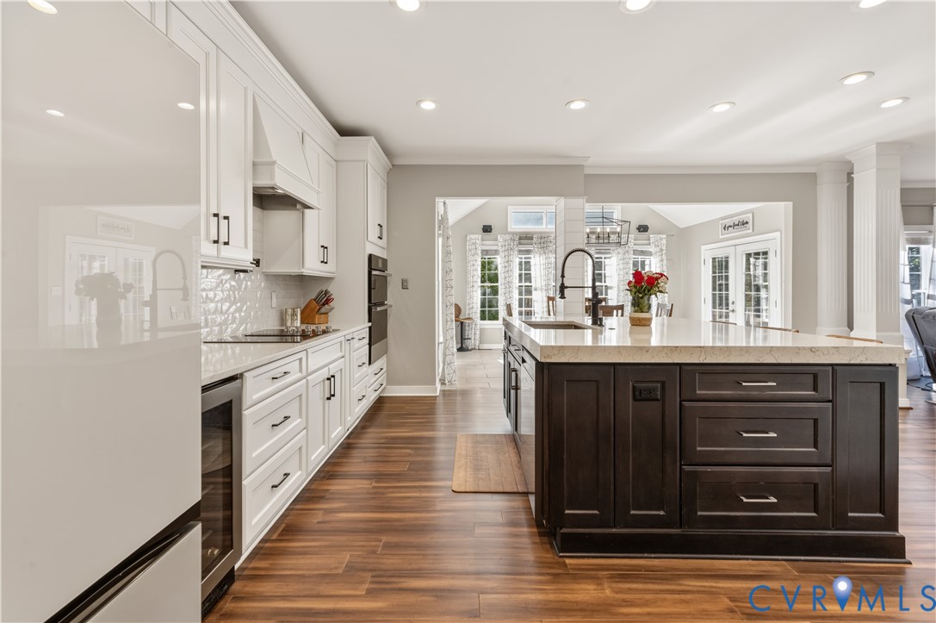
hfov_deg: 96.8
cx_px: 468
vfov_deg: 73.7
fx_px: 416
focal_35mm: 16
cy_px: 312
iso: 1250
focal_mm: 16
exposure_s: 1/10
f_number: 9
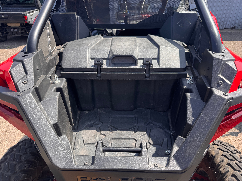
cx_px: 121
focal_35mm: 24
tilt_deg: -28.4
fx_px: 168
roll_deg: -0.6
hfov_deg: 71.6
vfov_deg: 56.8
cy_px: 90
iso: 80
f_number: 1.78
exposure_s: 1/1076
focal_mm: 6.76
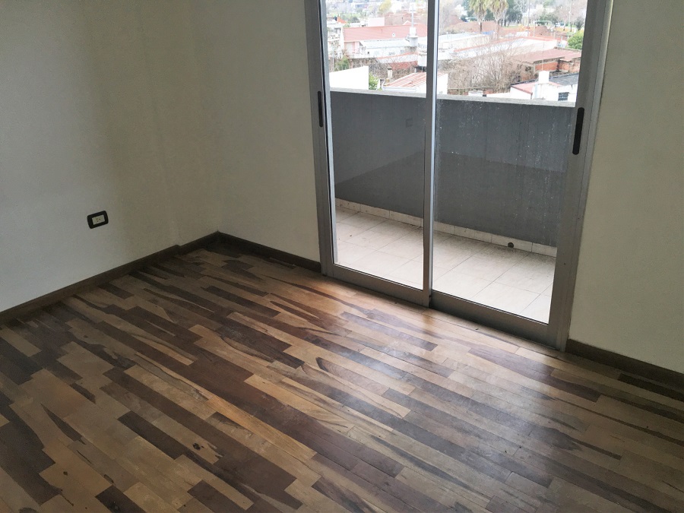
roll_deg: +2.4
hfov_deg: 61.7
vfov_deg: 48.2
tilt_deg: -23.9
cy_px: 256
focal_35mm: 29
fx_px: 573
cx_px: 342
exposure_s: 1/33
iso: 40
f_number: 2.2
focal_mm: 4.15
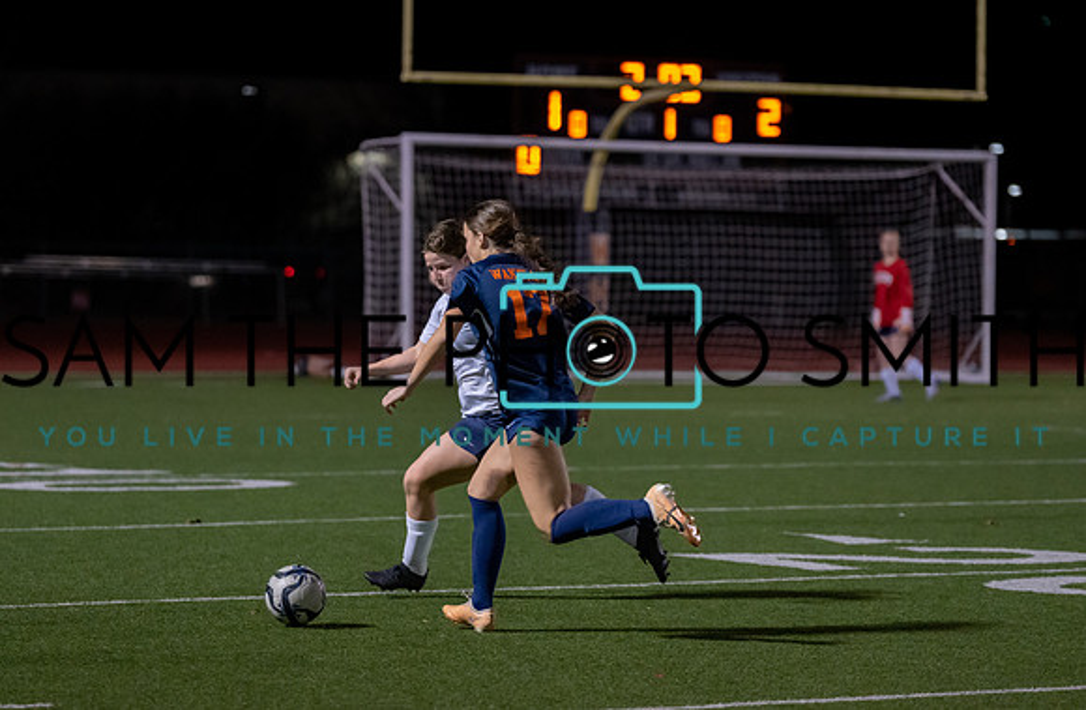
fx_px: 4957
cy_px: 344
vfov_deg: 8.2
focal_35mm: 165
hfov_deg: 12.5
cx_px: 488
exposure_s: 1/1000
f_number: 2.8
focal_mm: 133
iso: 5000
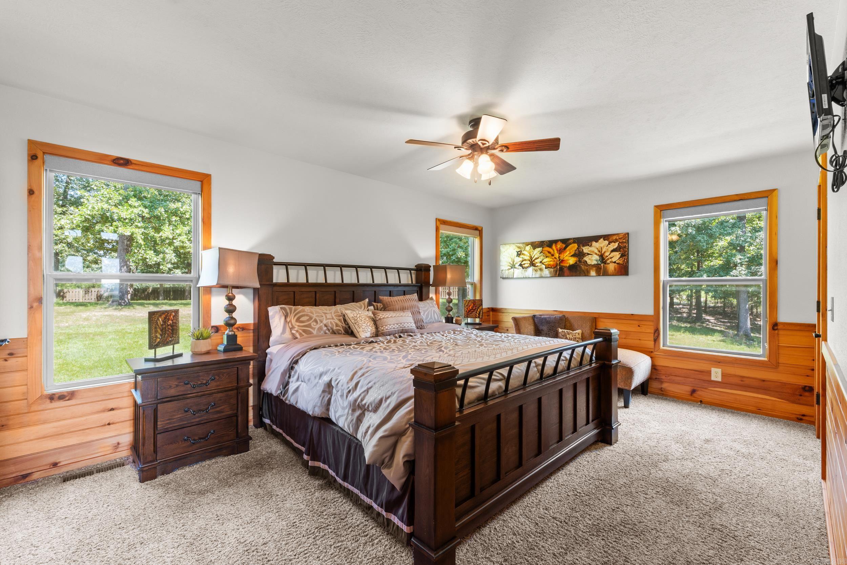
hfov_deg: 100.4
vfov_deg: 77.3
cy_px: 282
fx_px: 353
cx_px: 424
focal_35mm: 15
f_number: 9
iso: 200
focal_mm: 10
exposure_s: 1/2
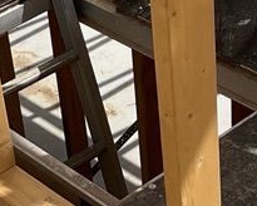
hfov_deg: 13.9
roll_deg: +7.4
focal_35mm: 138
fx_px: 1050
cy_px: 151
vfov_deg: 11.2
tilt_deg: -37.2
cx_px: 99
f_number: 1.8
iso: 16
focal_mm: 3
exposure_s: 1/1984
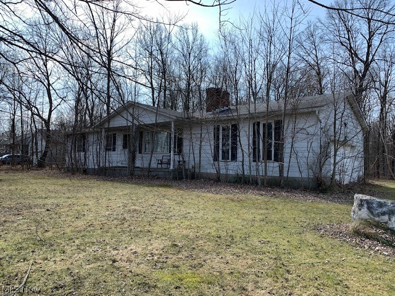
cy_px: 148
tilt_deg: +3.3
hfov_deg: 67.3
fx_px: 297
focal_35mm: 26
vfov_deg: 53.1
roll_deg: -1.3
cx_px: 198
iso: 25
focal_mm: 4.25
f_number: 1.8
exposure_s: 1/2364
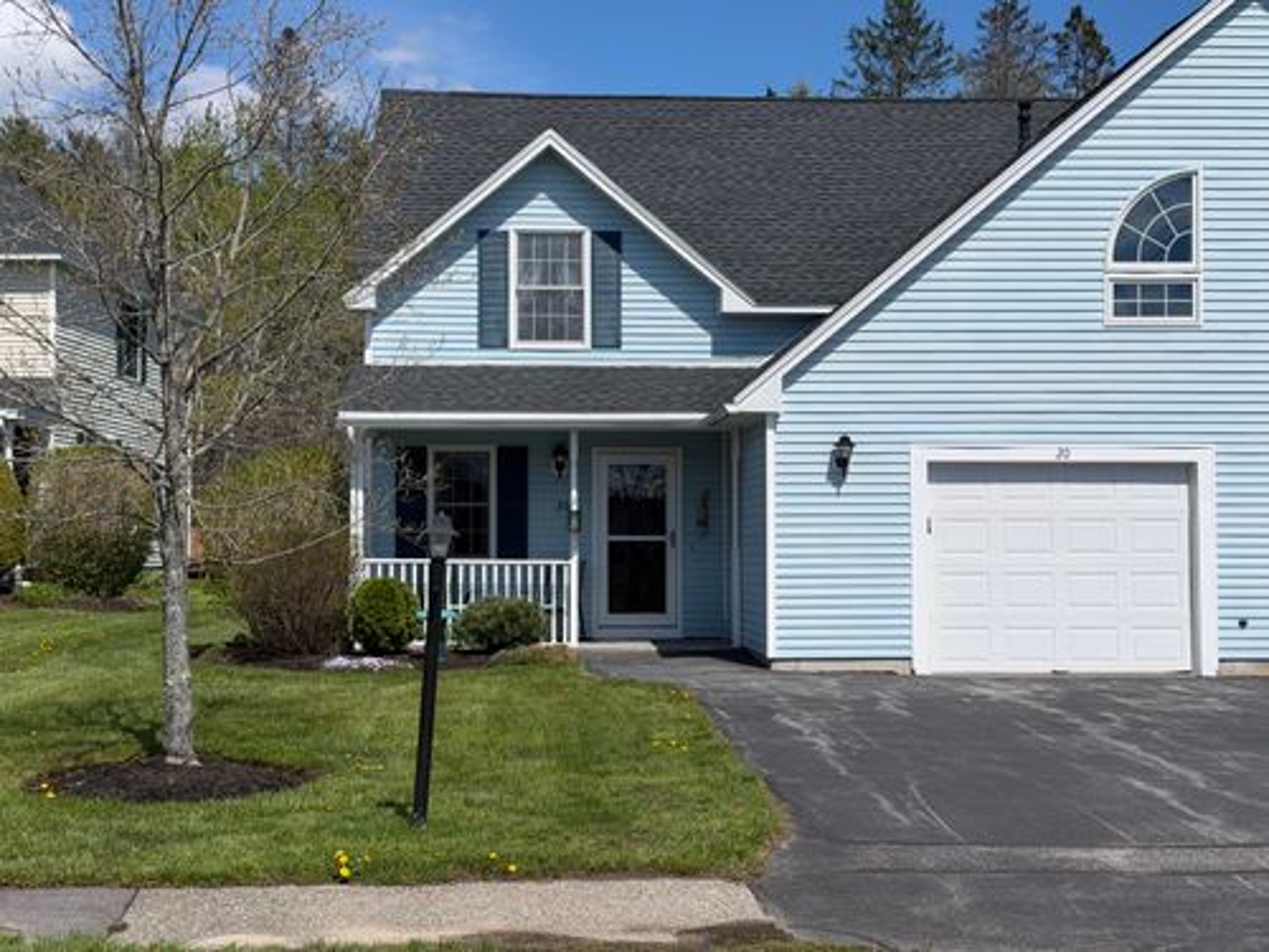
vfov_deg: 30.3
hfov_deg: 39.7
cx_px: 634
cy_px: 476
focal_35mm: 48
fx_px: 1760
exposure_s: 1/7874
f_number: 1.78
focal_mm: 6.76
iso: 64
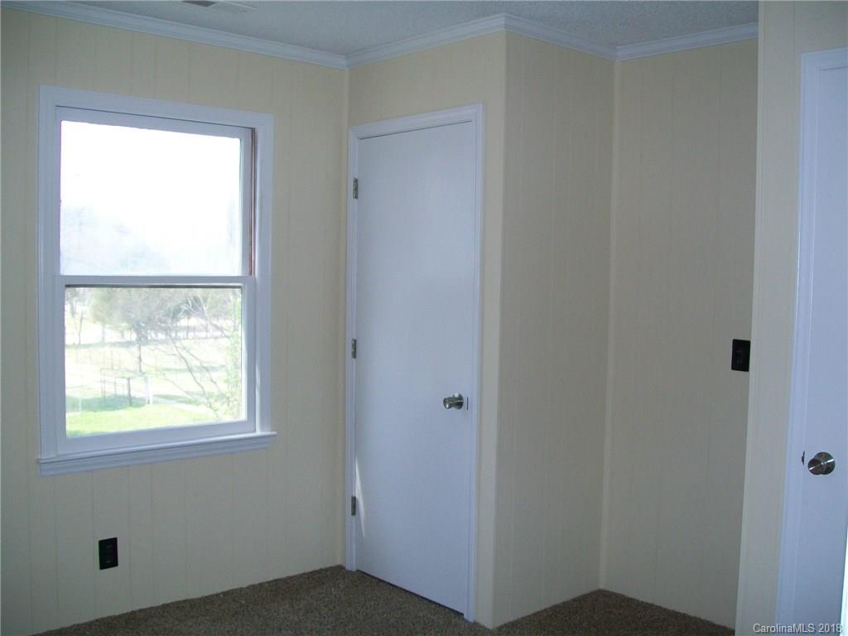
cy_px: 318
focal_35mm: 36
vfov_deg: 39.7
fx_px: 882
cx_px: 424
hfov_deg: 51.4
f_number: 2.7
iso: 64
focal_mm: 6
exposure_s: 1/60
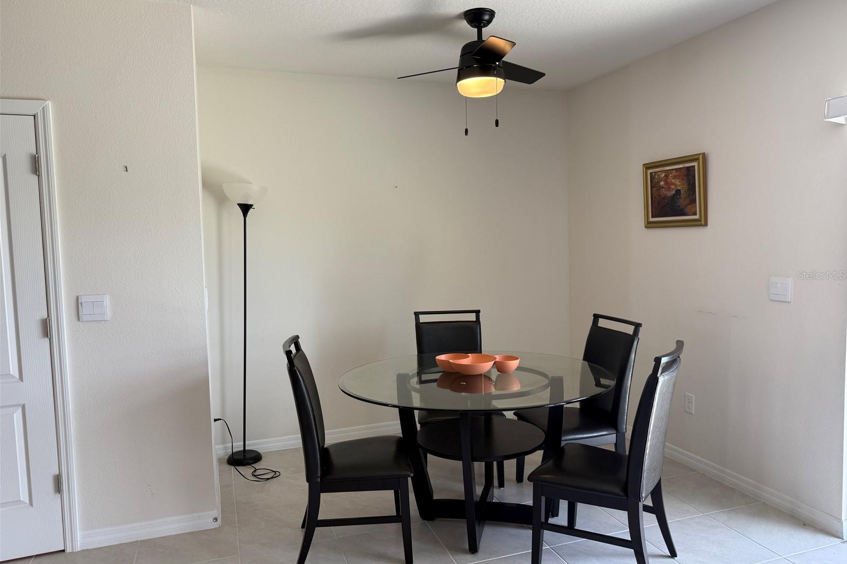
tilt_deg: -3.8
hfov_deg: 71.5
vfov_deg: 51.3
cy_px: 275
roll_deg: +1.0
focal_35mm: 25
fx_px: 588
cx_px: 424
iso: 100
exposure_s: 1/120
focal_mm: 6.76
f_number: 1.78
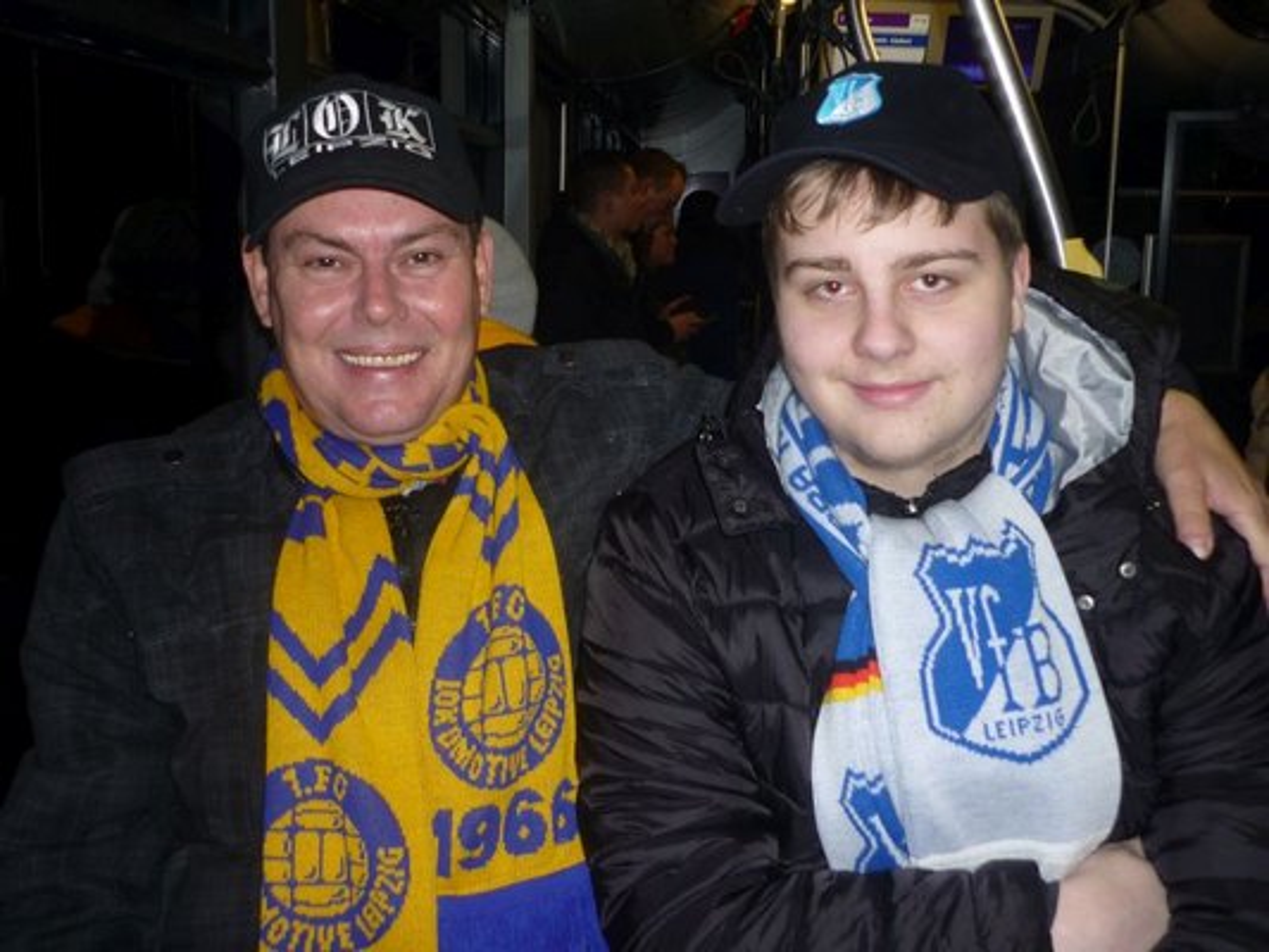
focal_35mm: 33
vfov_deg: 43.0
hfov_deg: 55.3
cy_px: 476
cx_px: 634
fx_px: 1210
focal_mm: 5.5
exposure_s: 1/30
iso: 80
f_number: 2.8
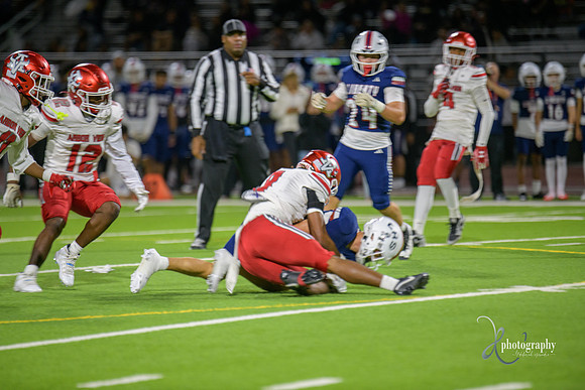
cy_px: 195
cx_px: 292
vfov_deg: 4.6
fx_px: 4876
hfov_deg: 6.9
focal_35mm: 300
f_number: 2.8
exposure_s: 1/250
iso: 1250
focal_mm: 300
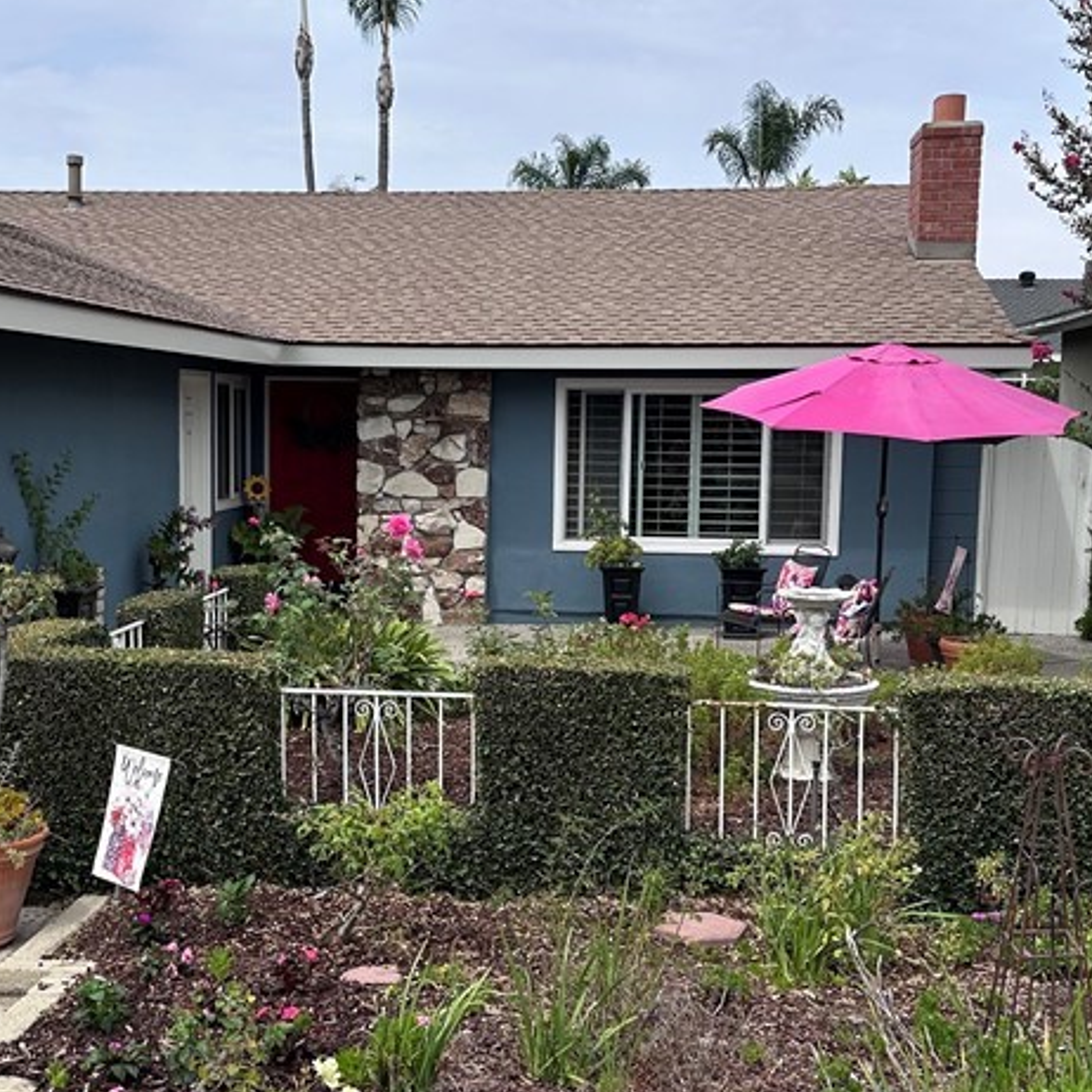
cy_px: 586
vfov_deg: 36.0
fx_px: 1677
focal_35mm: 47
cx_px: 416
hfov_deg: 35.9
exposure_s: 1/5525
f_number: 1.78
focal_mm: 6.86
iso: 80
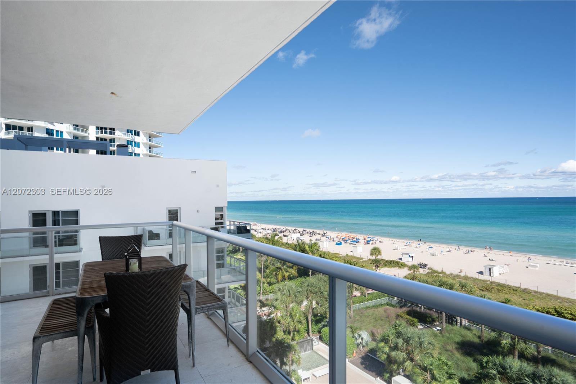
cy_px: 192
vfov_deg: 67.4
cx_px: 288
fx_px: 288
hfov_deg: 90.0
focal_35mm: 18
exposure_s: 1/200
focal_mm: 18
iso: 400
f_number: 8
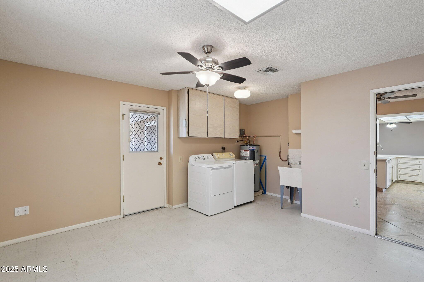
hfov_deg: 93.3
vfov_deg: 70.4
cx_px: 212
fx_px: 200
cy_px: 141
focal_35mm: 17
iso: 400
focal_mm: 17
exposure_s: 1/20
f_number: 8
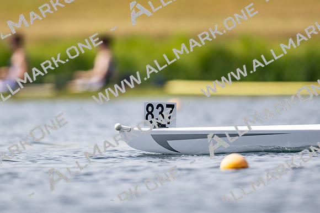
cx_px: 160
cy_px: 106
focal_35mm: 900
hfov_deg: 2.3
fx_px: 7995
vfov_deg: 1.5
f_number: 4
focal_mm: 600
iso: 140
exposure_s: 1/2500
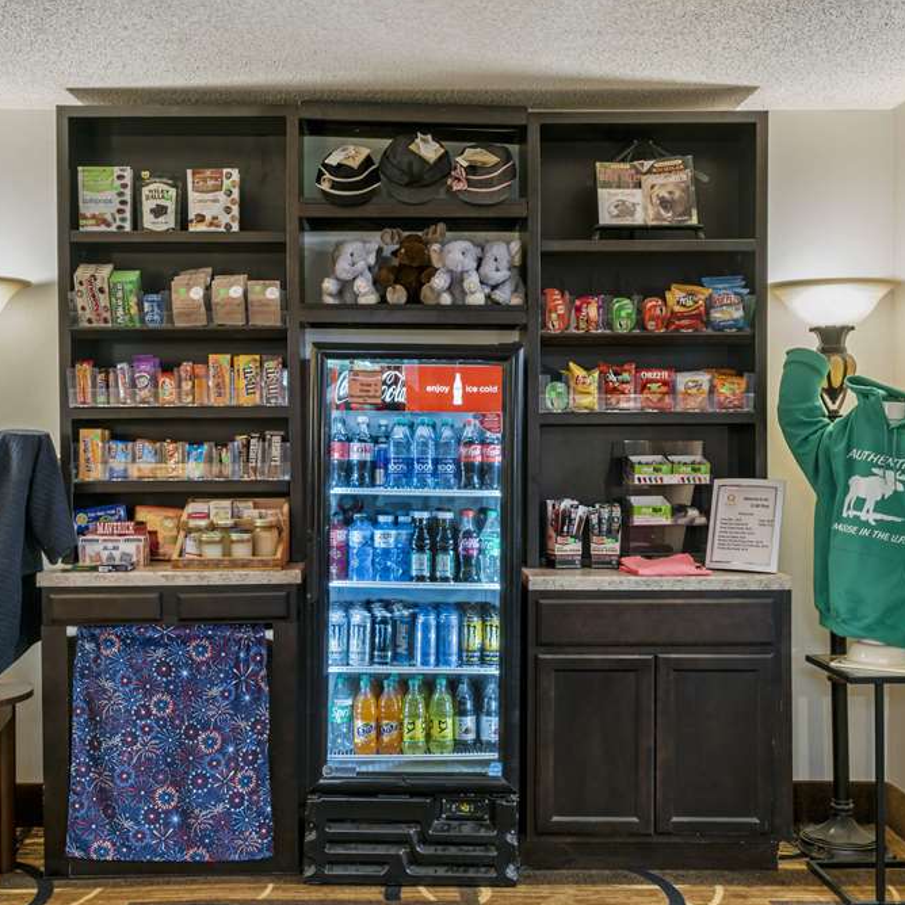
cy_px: 448
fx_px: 1272
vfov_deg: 39.2
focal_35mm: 43
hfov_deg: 39.2
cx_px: 424
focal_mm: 33
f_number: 10
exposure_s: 1/2
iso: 400
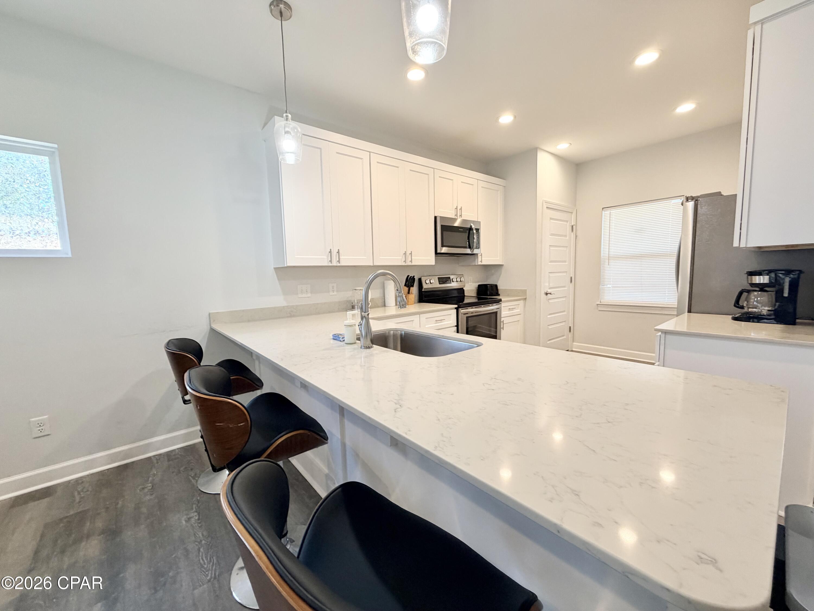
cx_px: 407
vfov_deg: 85.7
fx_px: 329
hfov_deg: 102.1
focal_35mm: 14
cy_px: 306
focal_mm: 2.22
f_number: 2.2
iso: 200
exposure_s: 1/120
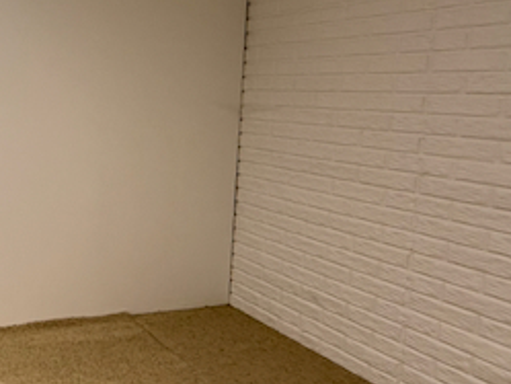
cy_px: 152
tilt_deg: -7.6
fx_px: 532
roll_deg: +1.4
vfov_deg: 39.5
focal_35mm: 36
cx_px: -74
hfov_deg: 39.8
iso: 100
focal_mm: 2.22
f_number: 2.2
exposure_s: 1/120
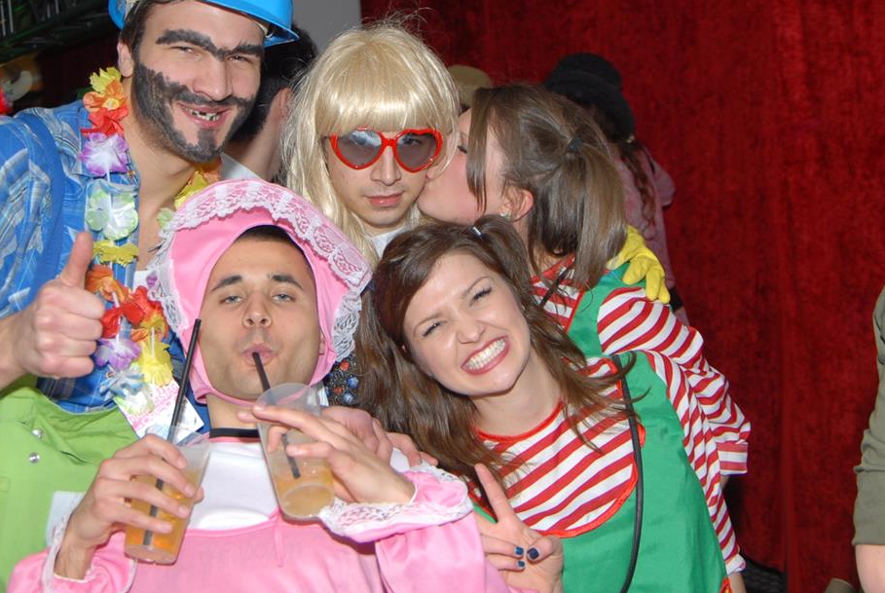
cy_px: 264
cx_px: 378
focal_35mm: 53
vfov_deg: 25.6
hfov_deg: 37.4
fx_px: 1305
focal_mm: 28
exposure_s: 1/5
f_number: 5.6
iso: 200
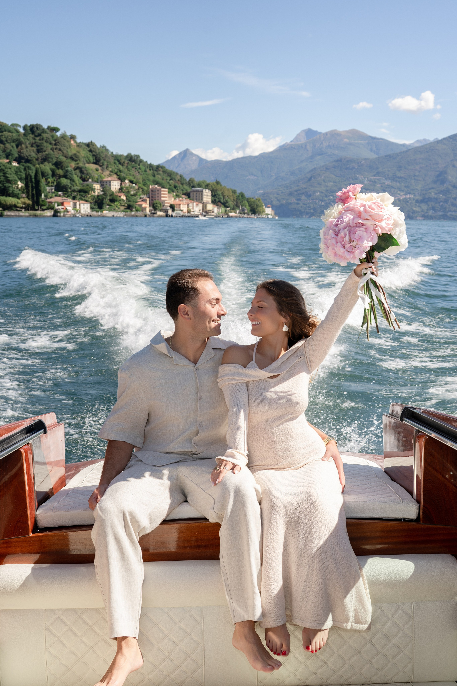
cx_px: 228
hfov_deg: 37.9
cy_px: 343
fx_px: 666
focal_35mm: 35
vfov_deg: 54.4
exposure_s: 1/250
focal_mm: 35
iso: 100
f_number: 7.1
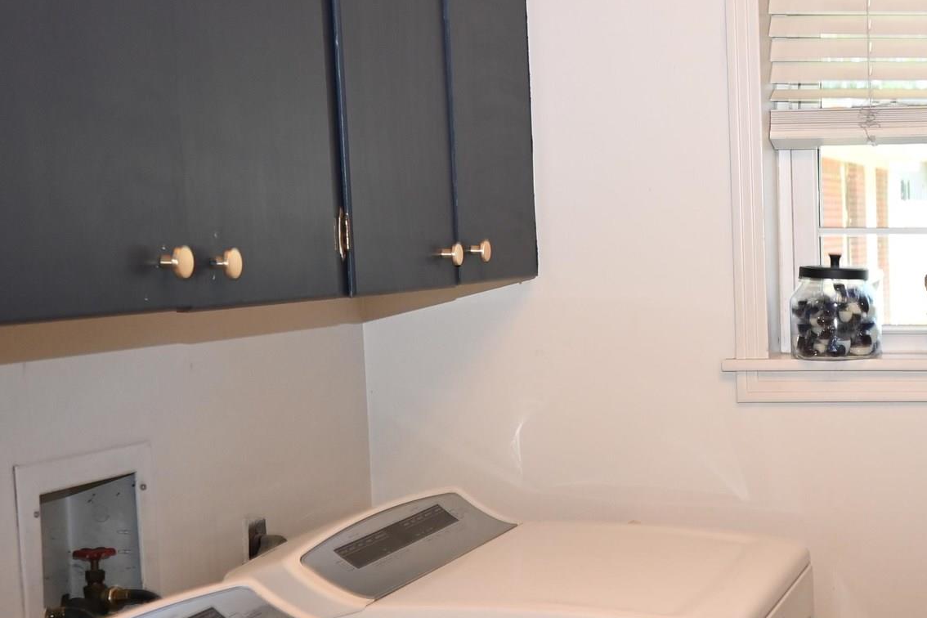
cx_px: 1125
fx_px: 1674
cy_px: 455
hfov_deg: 27.2
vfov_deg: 20.8
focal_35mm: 65
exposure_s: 1/60
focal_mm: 16
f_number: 4
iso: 280
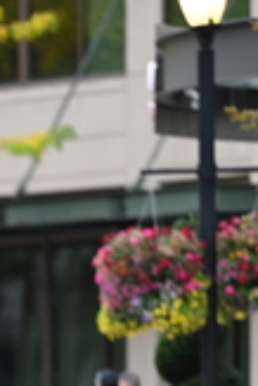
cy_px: 436
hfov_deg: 2.0
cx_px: -167
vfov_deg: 3.0
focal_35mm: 675
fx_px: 7240
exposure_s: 1/640
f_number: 2.8
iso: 1600
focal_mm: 200
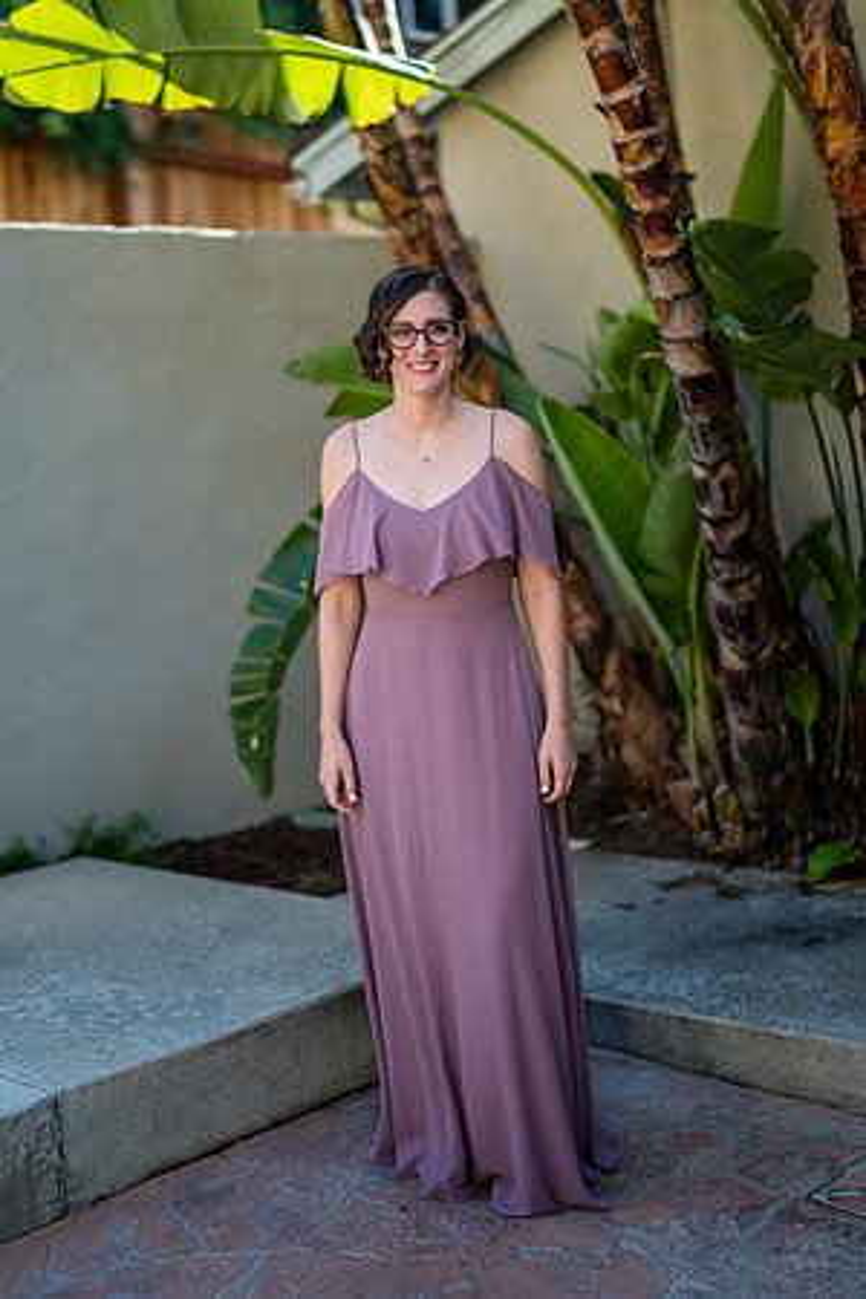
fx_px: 1804
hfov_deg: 27.0
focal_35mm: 50
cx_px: 433
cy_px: 650
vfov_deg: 39.6
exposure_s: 1/1000
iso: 100
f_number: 1.4
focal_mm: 50
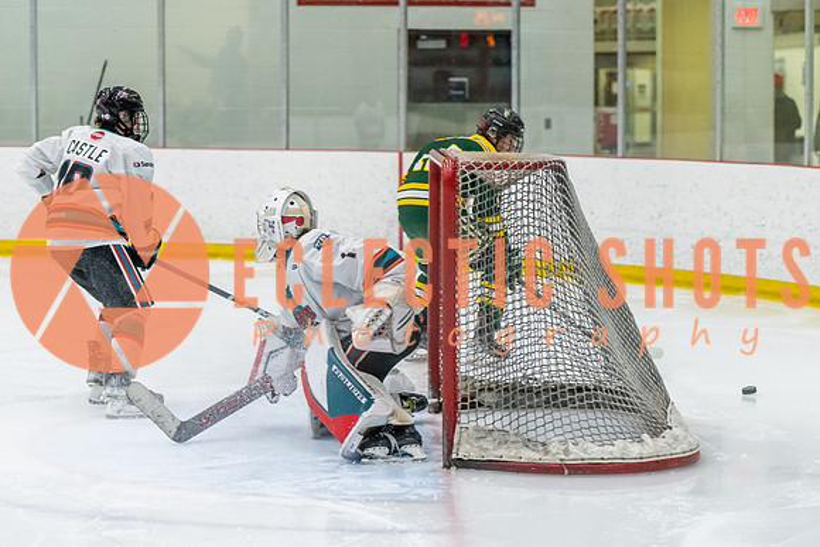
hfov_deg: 17.8
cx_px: 531
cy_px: 257
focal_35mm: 115
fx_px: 2613
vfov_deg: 12.0
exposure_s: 1/800
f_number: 2.8
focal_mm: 86
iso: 4000
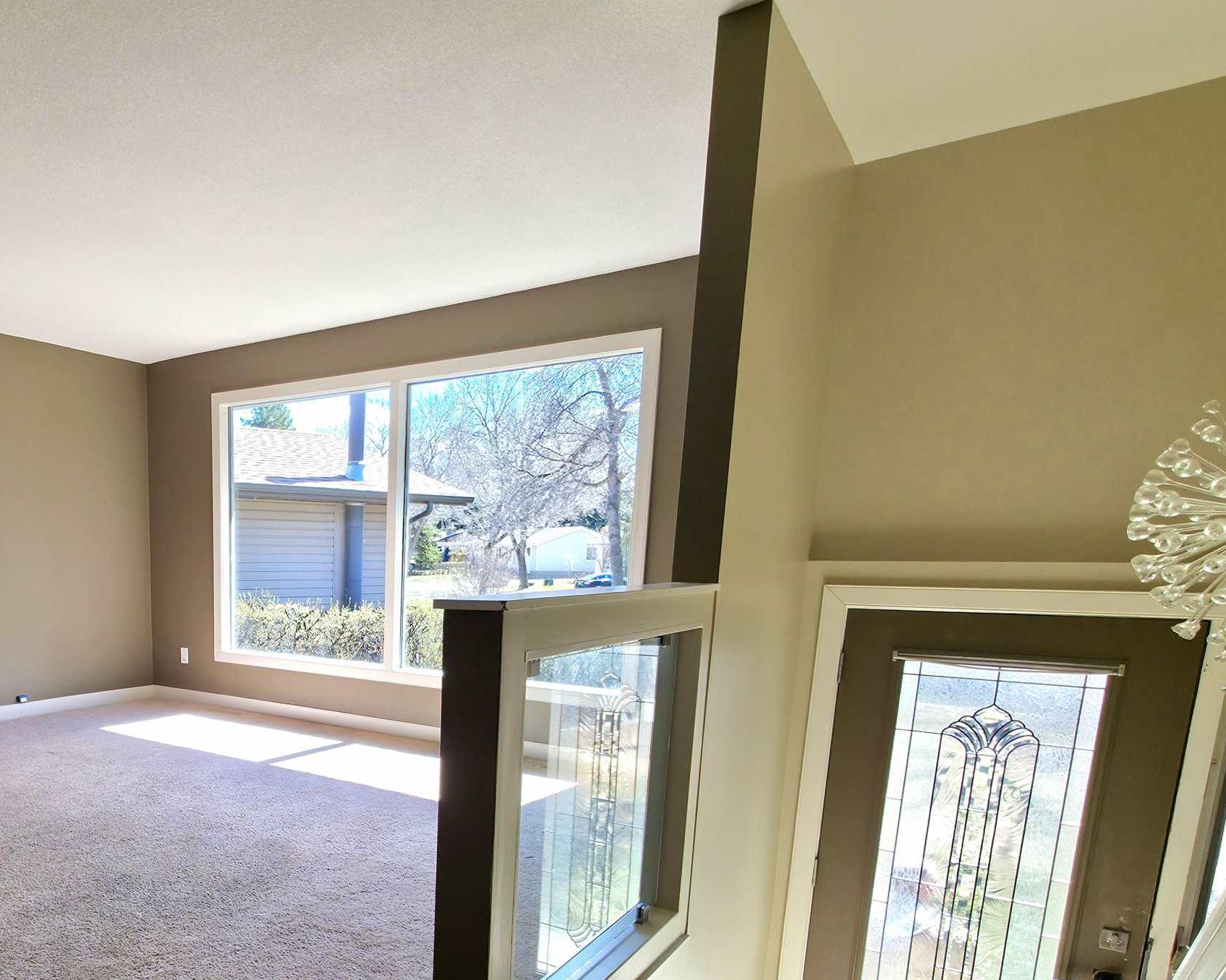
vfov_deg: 58.1
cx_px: 292
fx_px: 835
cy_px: 723
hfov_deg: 67.5
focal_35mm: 23
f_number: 1.9
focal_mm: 2.2
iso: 40
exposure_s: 1/256
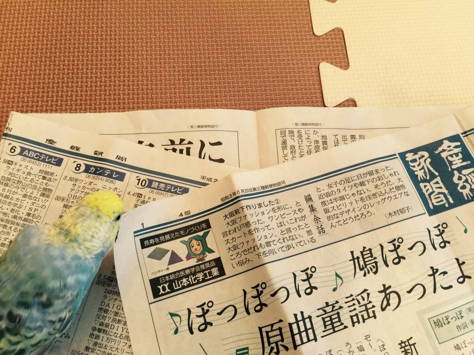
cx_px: 237
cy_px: 178
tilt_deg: -68.8
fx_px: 397
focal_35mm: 29
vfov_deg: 48.2
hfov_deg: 61.7
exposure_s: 1/17
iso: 80
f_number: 2.2
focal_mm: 4.15
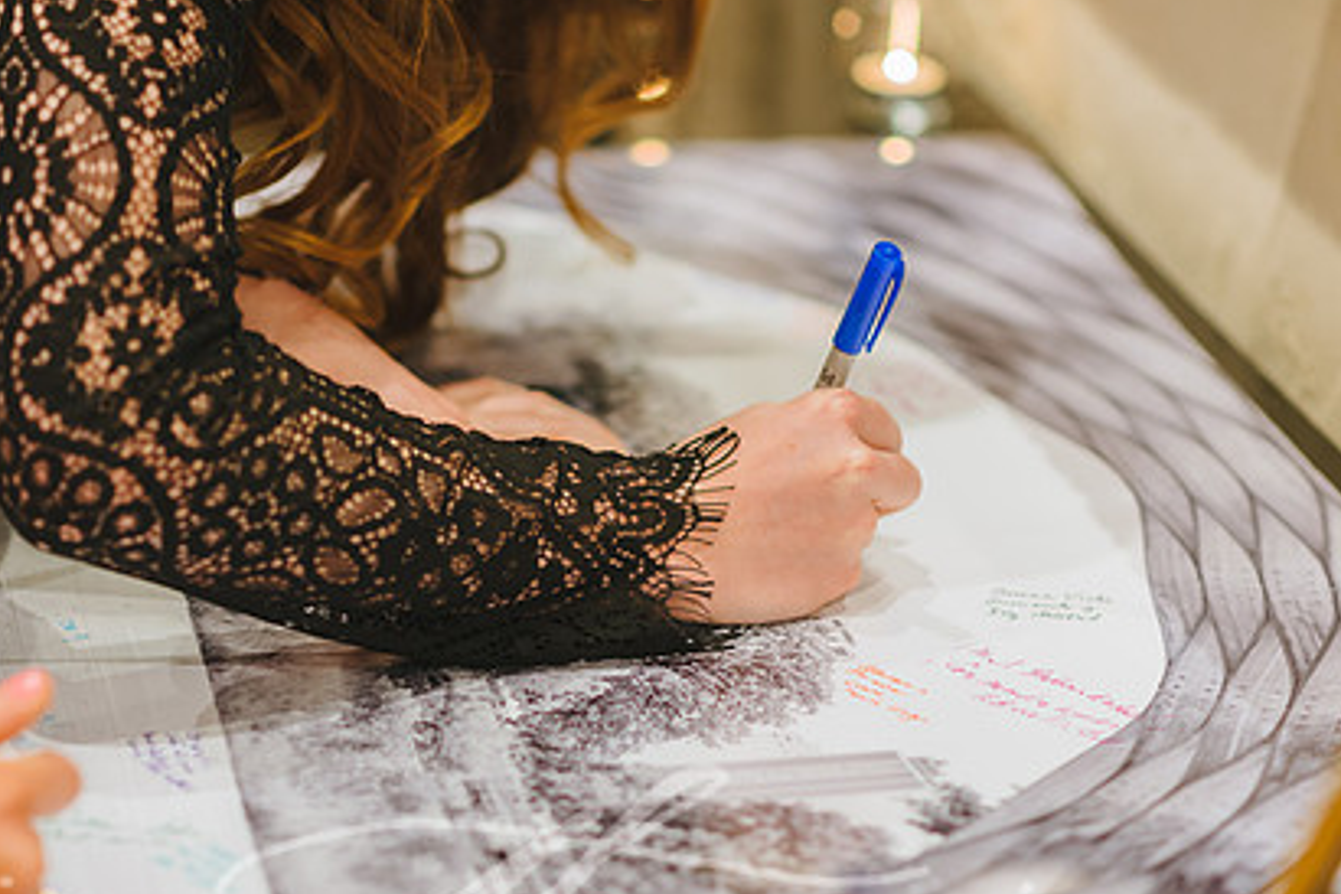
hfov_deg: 17.0
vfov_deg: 11.4
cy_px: 579
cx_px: 538
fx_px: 4470
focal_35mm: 120
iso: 800
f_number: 2.2
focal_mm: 85
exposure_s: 1/80
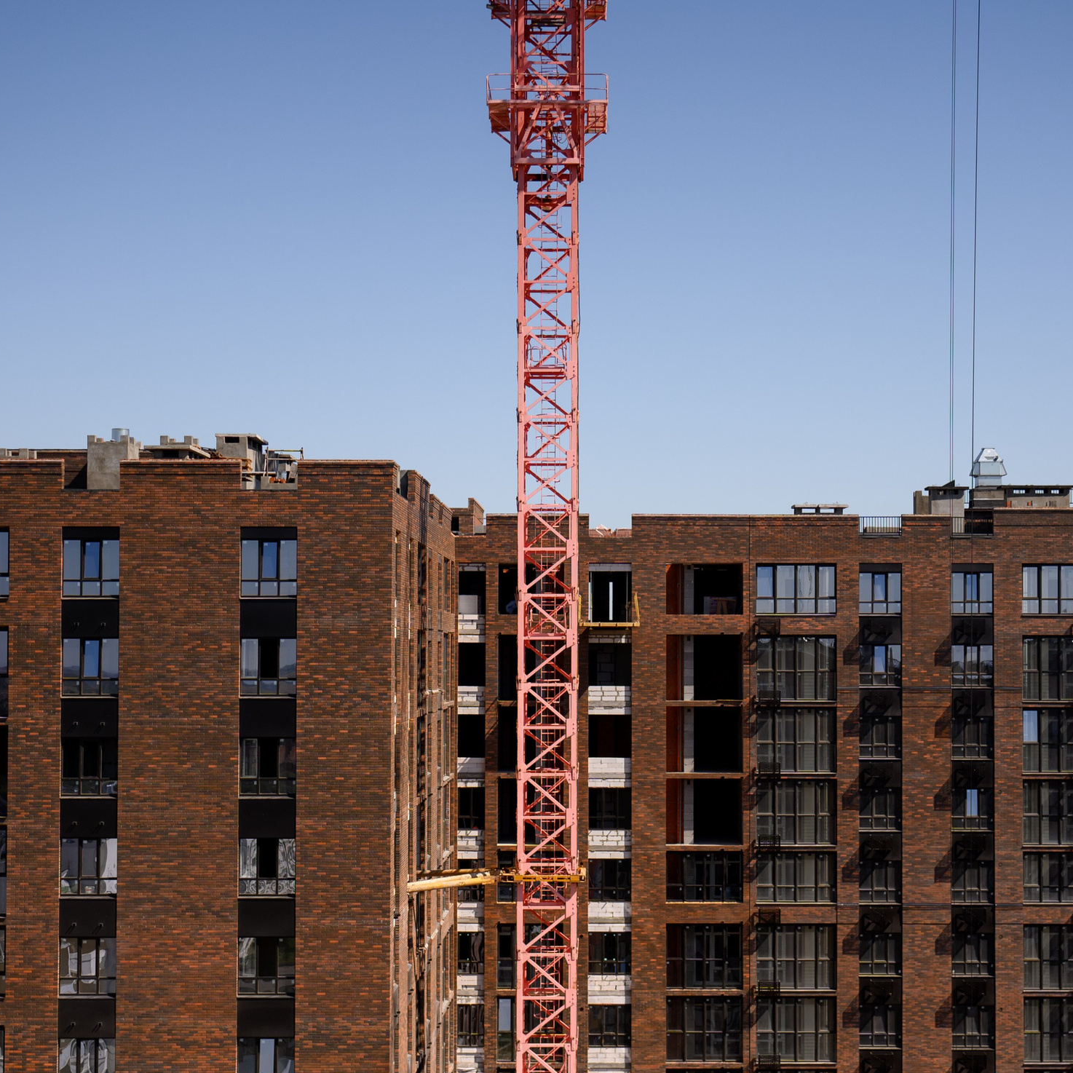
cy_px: 601
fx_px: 2174
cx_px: 619
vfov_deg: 27.7
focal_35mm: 62
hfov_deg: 27.7
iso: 50
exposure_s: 1/6400
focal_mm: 35
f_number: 2
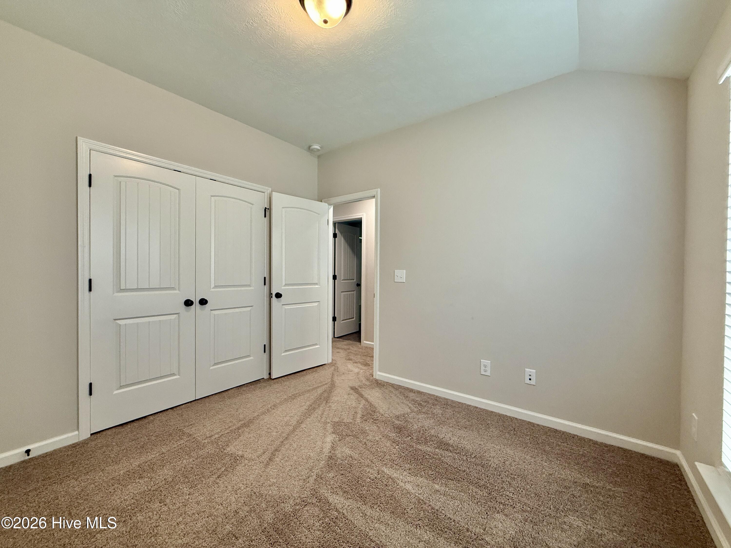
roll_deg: -0.4
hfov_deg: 102.1
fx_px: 296
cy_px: 274
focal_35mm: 14
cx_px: 366
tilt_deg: -0.2
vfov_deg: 85.7
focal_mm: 2.22
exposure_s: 1/120
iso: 250
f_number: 2.2
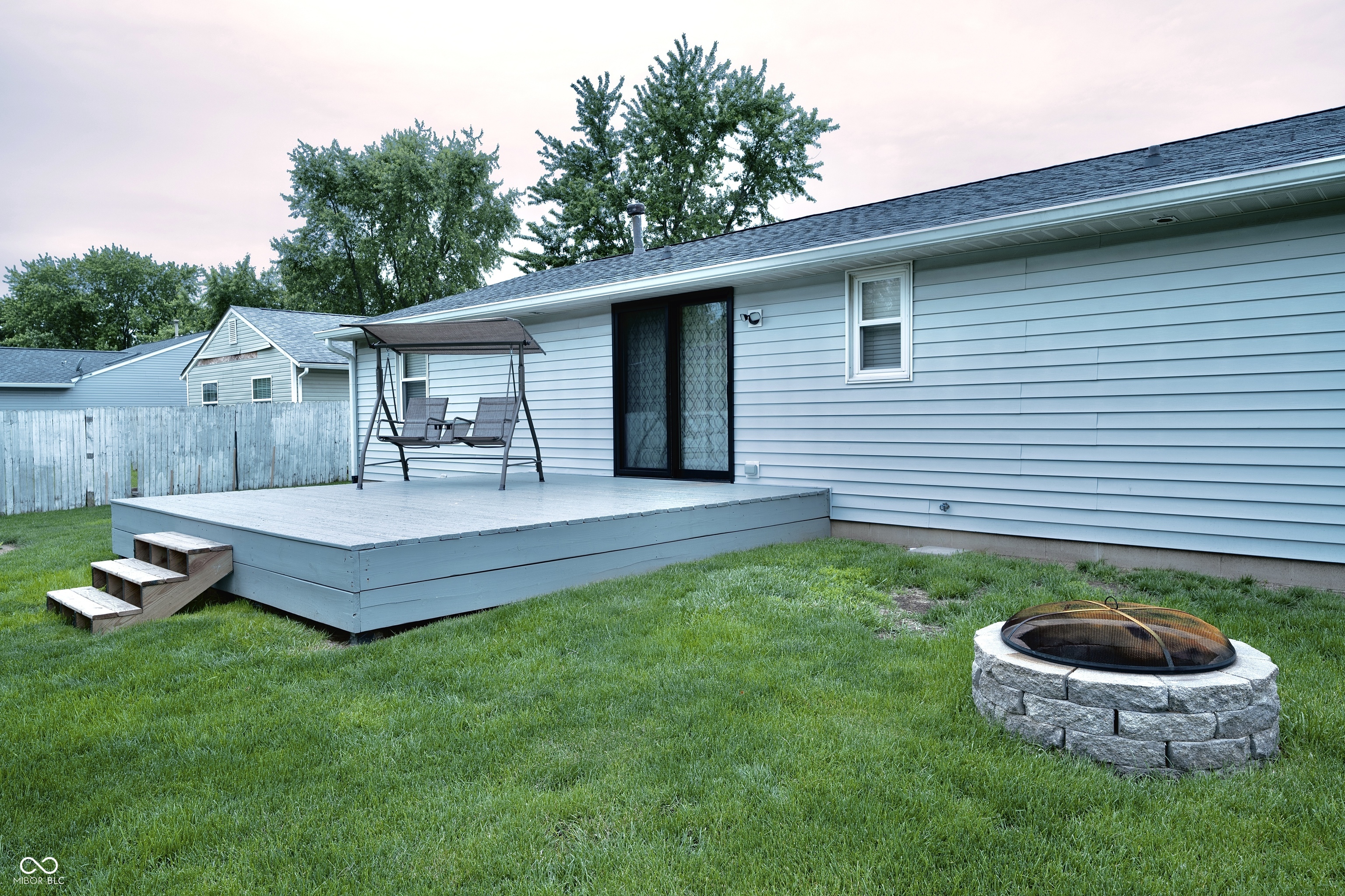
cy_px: 448
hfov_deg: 73.7
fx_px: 897
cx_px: 672
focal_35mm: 24
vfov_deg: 53.1
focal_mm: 24
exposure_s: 1/60
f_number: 8
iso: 100
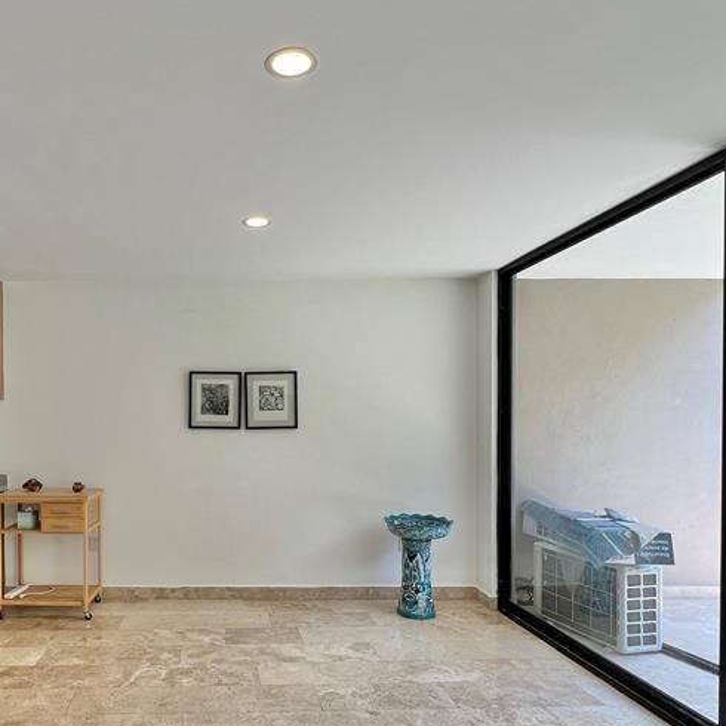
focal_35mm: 24
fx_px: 569
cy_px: 437
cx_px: 225
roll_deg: +0.0
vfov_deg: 64.4
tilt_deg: -1.5
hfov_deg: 62.9
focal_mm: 1.57
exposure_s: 1/99
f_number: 1.8
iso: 32
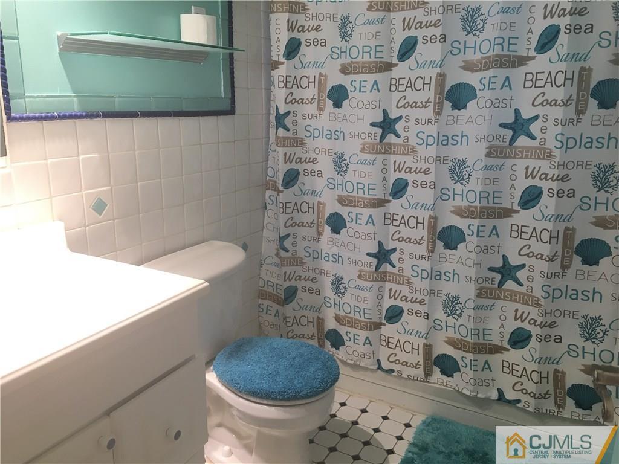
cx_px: 310
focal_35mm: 29
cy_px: 232
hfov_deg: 61.7
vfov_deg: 48.2
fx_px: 519
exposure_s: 1/30
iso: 64
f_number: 2.2
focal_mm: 4.15
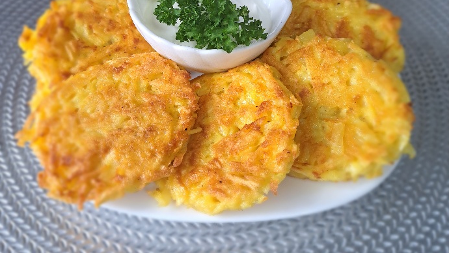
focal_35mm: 35
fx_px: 417
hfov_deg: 56.6
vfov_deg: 33.1
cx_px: 225
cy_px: 65
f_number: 1.8
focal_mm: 5.23
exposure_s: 1/50
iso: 100
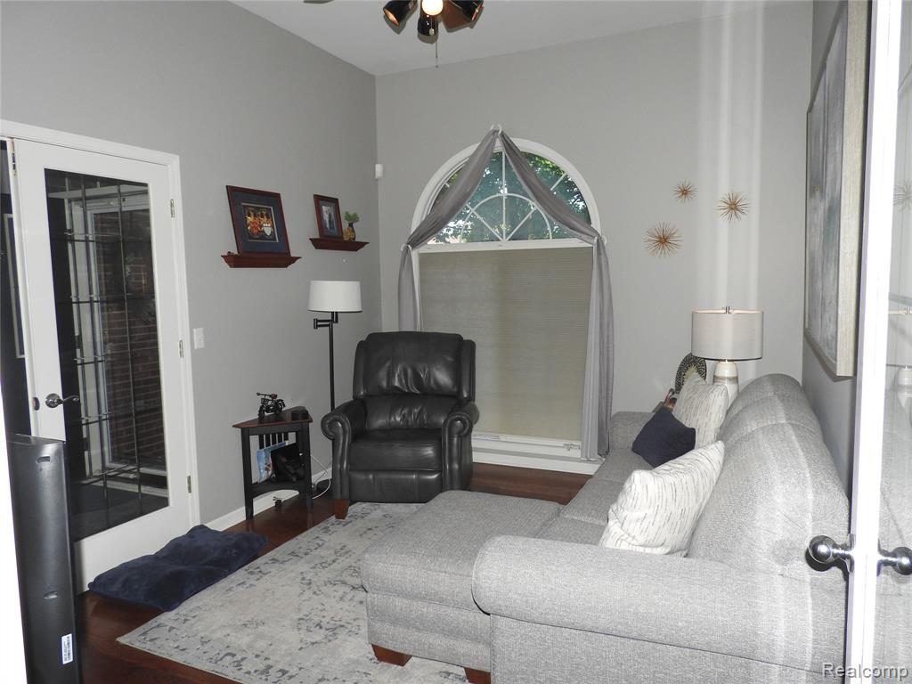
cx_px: 456
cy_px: 342
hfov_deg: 71.6
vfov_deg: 56.8
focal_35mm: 24
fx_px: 632
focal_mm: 4.3
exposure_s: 1/500
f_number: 3.3
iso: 200
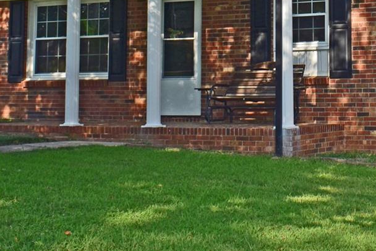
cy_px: -42
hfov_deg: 21.9
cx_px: 341
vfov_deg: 14.6
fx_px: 950
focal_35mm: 91
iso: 100
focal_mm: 18
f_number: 8
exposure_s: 1/200
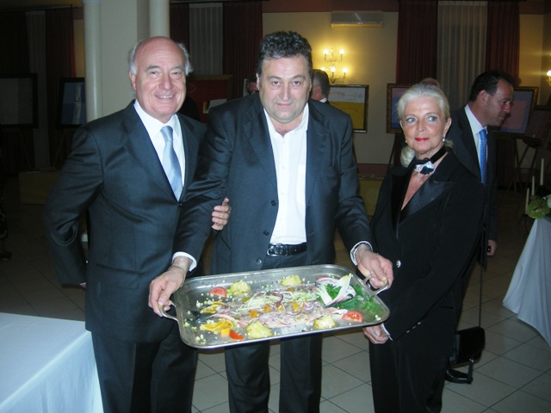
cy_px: 206
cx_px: 276
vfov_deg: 39.7
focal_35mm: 36
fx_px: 573
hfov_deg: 51.4
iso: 81
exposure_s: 1/60
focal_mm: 7.5
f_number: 2.7
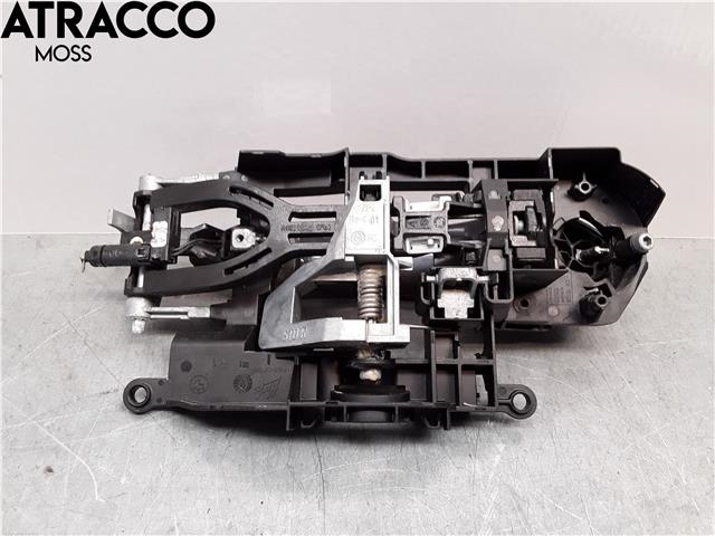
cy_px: 268
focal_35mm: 28
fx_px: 578
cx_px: 358
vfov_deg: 49.7
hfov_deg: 63.4
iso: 64
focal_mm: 2.91
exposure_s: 1/50
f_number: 1.9
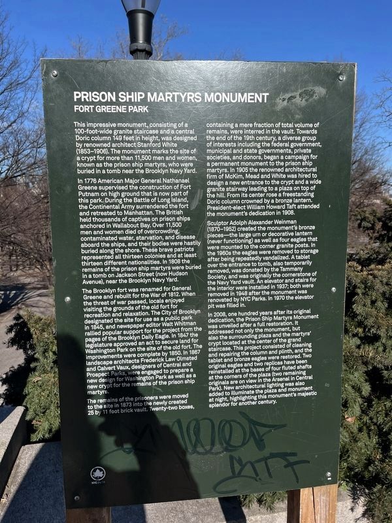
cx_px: 196
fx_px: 393
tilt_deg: -6.5
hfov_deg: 53.1
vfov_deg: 67.3
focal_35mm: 26
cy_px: 262
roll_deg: +2.6
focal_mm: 5.1
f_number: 1.6
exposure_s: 1/4149
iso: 50
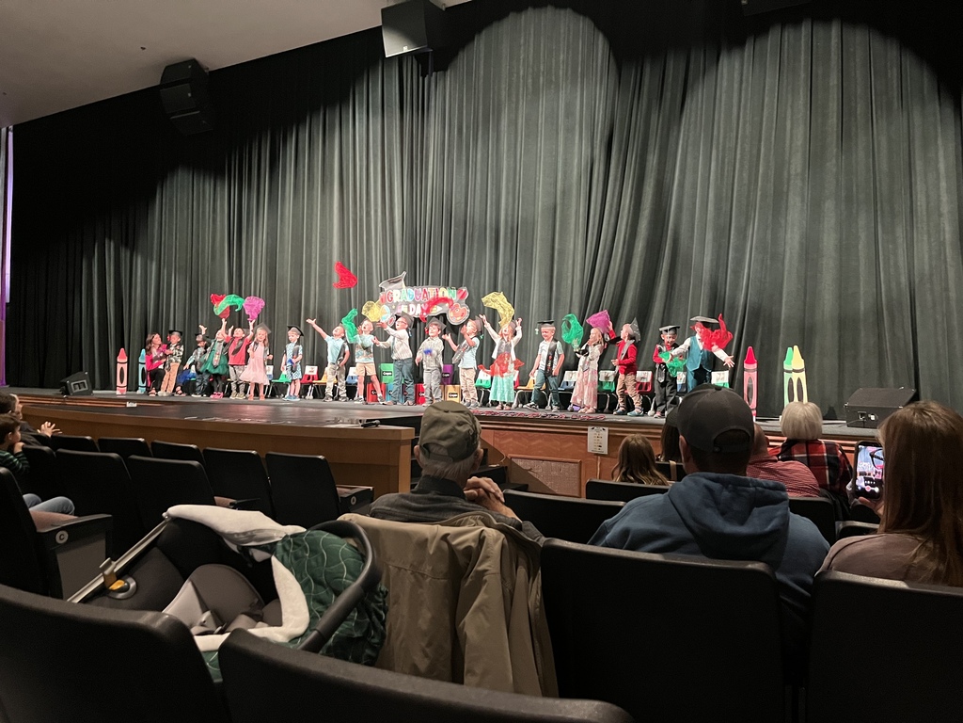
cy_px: 362
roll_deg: +0.4
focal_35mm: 26
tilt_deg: +1.3
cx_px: 482
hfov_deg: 67.3
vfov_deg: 53.1
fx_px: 723
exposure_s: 1/37
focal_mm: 5.1
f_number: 1.6
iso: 640
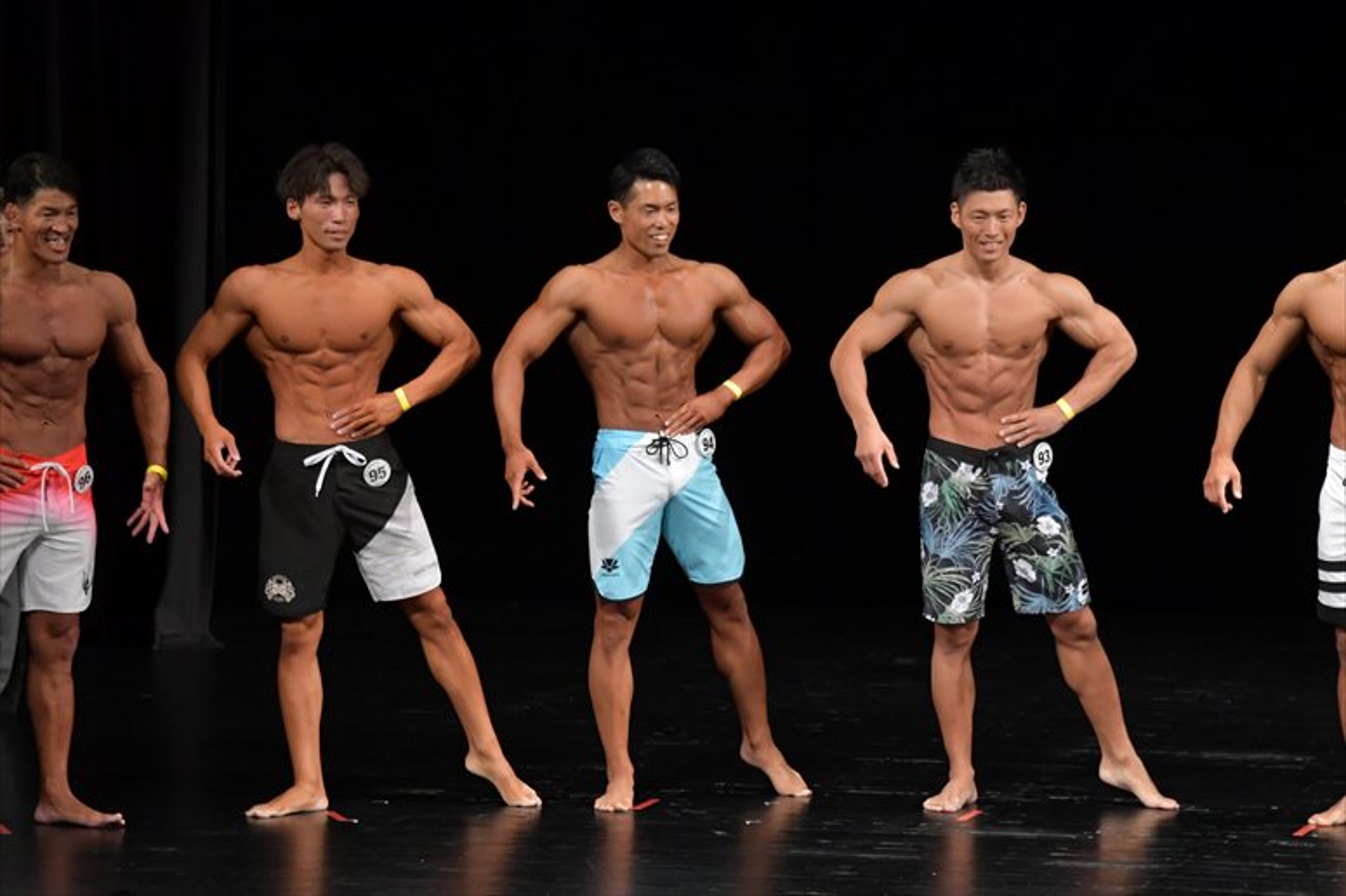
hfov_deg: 8.6
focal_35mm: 240
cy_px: 448
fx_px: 8969
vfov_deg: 5.7
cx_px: 673
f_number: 5.6
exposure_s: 1/400
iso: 3200
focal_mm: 160
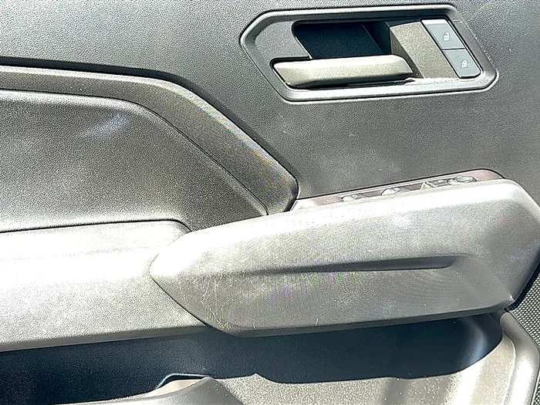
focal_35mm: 45
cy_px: 202
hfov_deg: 42.1
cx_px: 270
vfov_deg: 32.2
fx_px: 702
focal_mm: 6.86
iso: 80
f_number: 1.78
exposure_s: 1/538
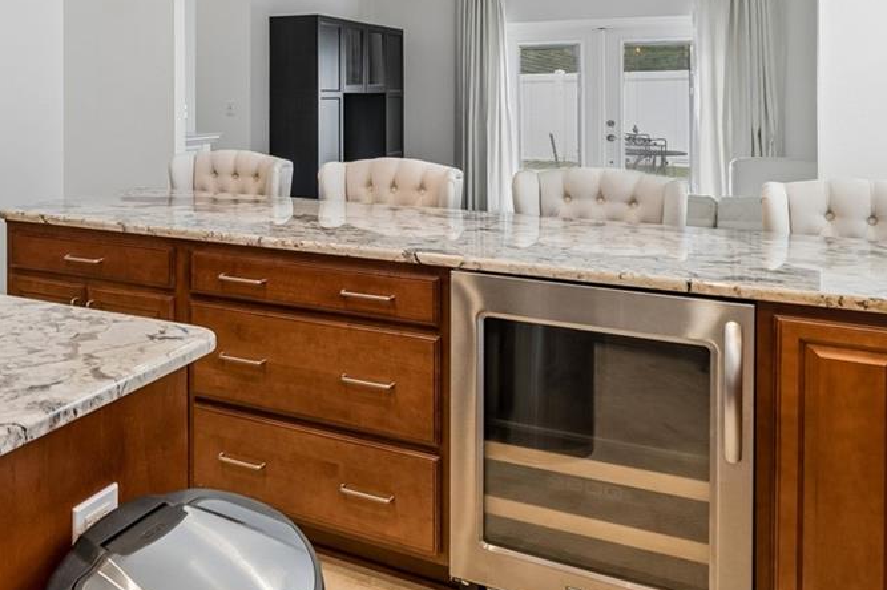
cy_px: 105
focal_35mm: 36
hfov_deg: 46.9
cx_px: 60
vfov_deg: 35.5
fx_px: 887
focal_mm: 10
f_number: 7.1
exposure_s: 1/6
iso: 100
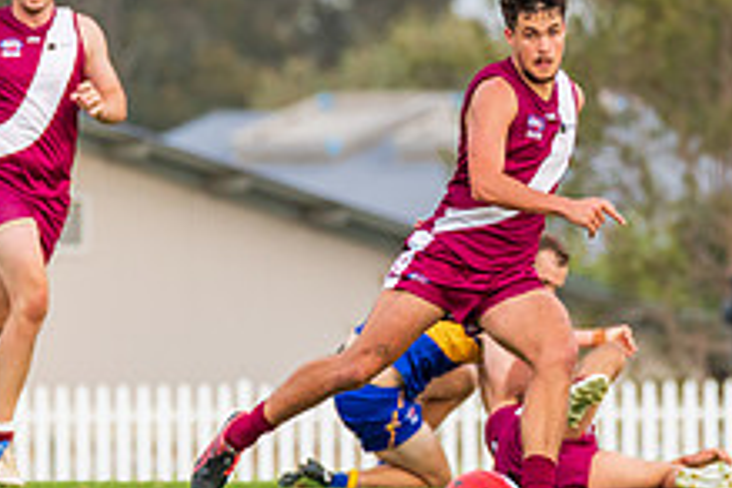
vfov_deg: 1.2
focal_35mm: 1113
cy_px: 195
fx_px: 22629
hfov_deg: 1.9
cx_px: 540
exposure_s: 1/1250
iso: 800
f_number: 6
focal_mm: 380
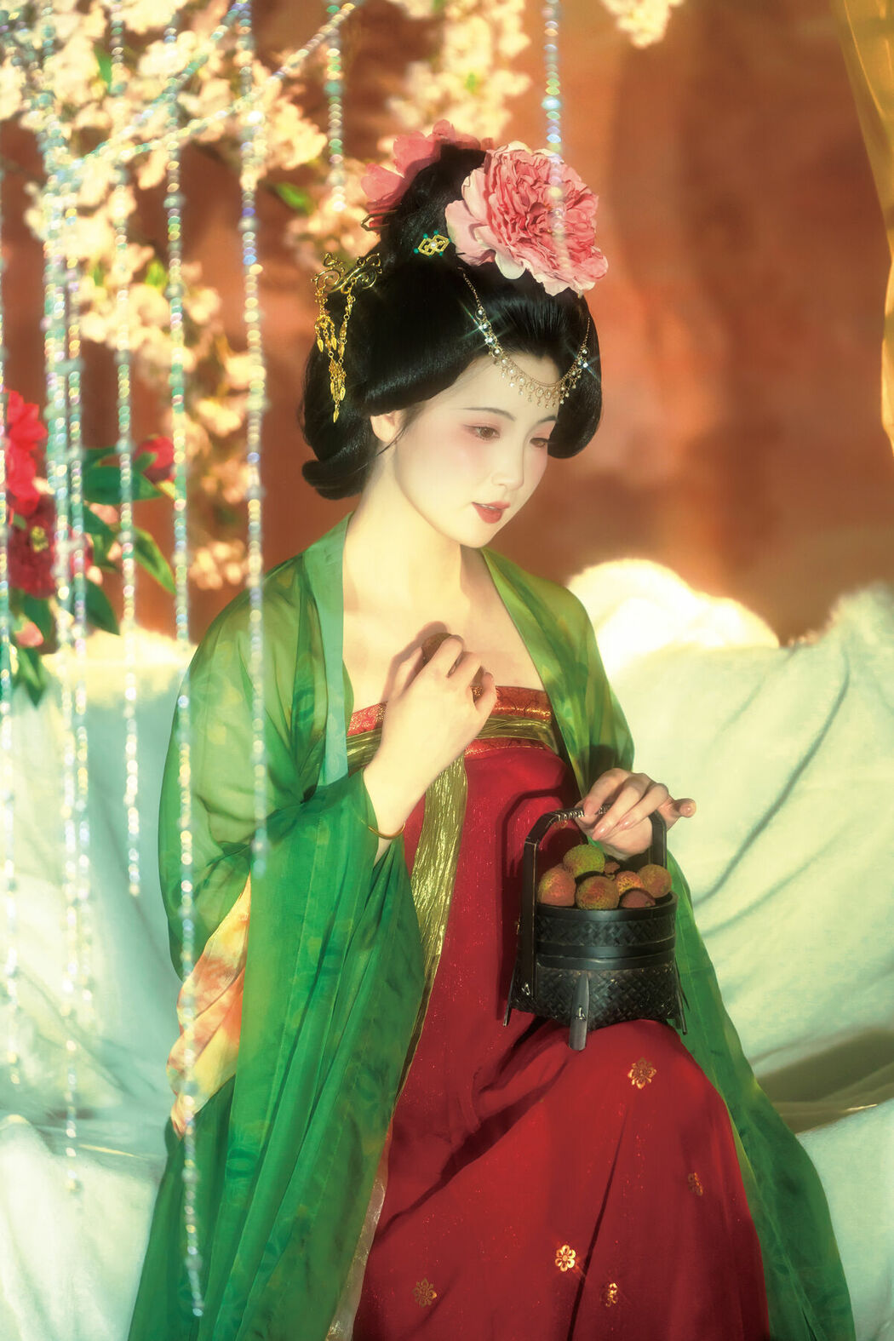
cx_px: 447
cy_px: 670
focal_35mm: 162
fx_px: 6034
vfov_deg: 12.7
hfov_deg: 8.5
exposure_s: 1/200
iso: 640
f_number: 2.8
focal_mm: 162
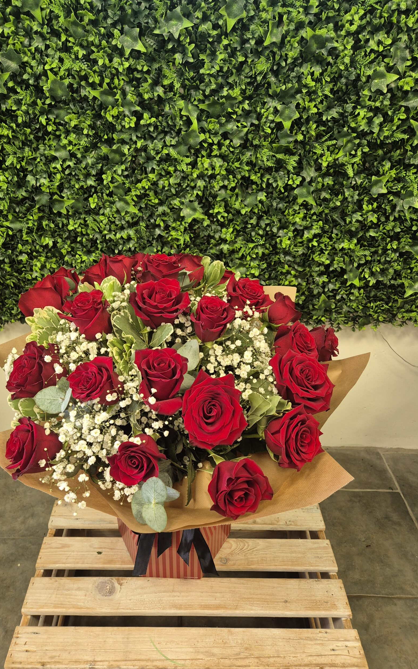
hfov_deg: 49.1
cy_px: 328
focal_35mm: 25
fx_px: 456
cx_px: 178
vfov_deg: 72.5
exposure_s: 1/100
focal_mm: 5.4
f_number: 1.8
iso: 250
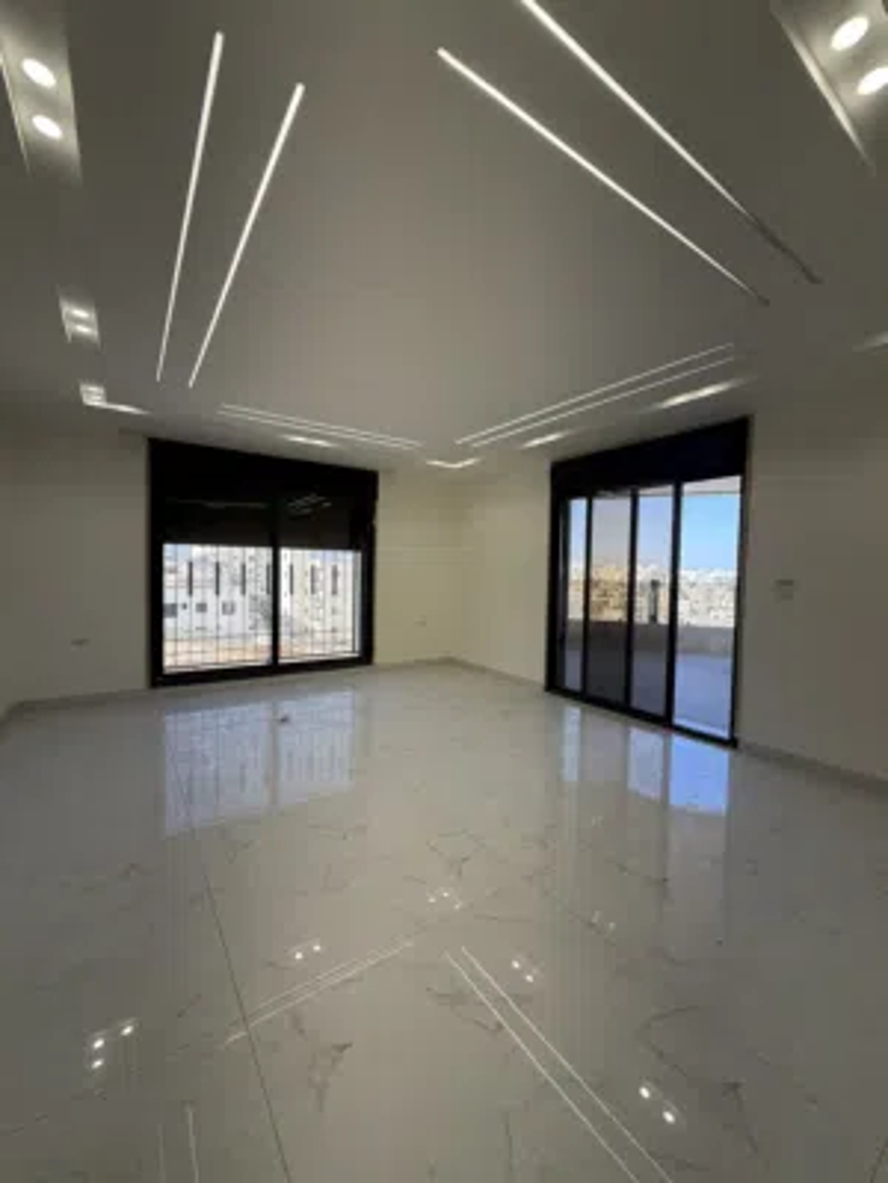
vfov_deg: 102.1
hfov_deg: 85.7
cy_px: 592
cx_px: 444
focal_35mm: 14
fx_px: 479
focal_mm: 2.22
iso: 64
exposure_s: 1/230
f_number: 2.2
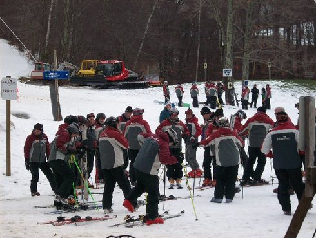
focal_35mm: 92
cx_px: 158
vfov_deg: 16.1
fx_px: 840
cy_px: 119
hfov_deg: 21.3
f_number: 4.7
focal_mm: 15.3
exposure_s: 1/229
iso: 92
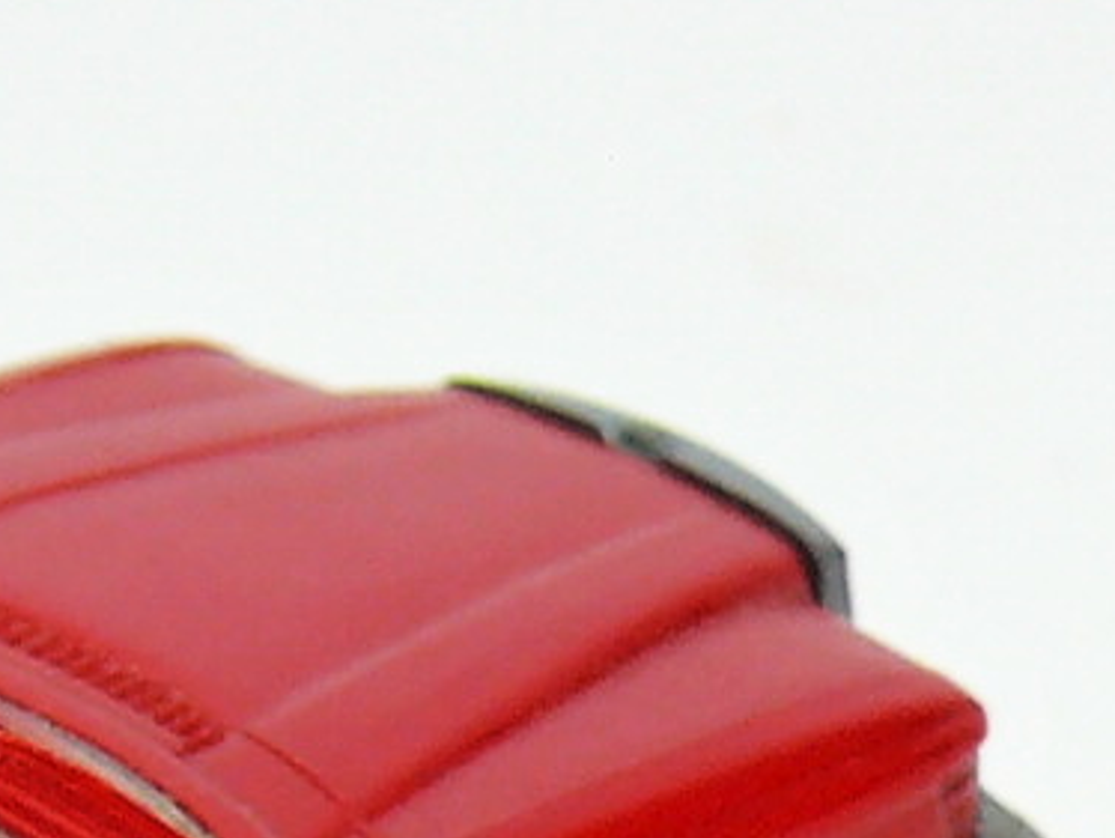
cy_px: 1077
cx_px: -635
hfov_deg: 3.4
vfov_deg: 2.6
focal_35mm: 577
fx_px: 18597
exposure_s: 1/30
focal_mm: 16.1
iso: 100
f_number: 4
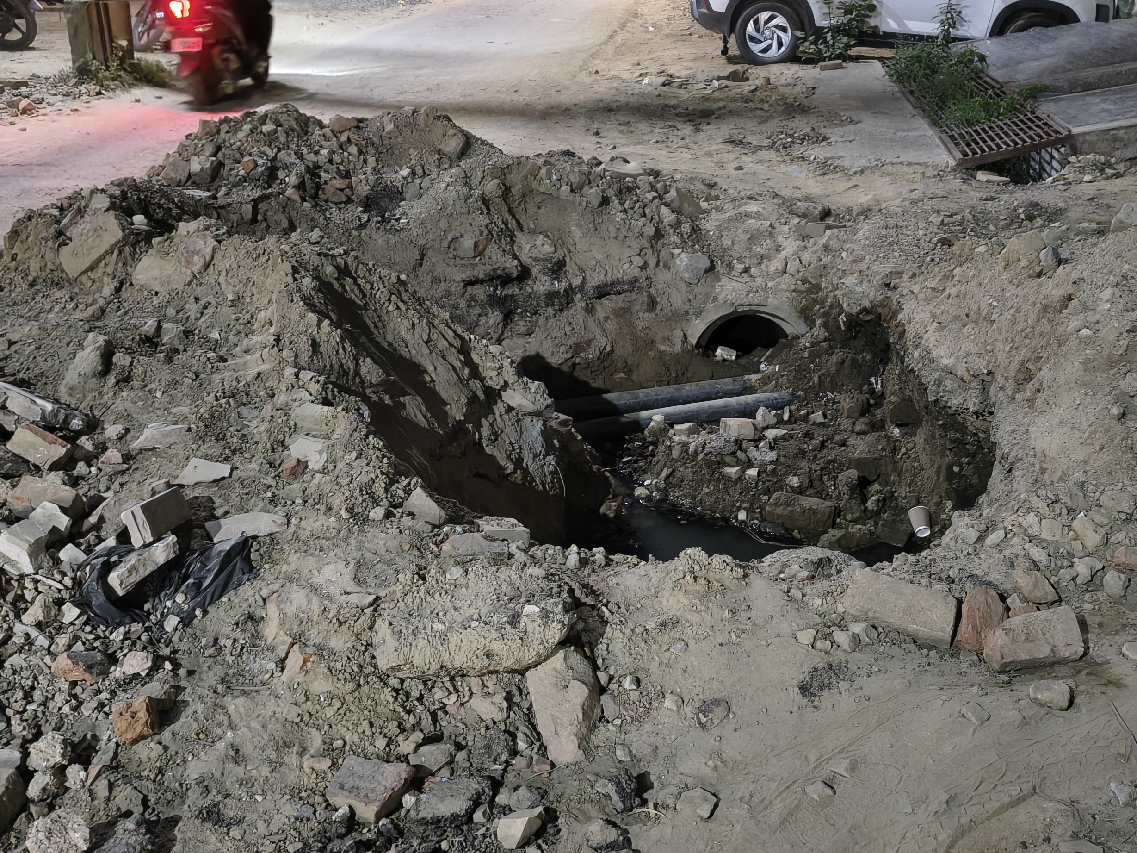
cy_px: 373
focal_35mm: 40
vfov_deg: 35.9
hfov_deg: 46.4
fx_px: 1314
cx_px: 712
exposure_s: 1/25
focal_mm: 5.56
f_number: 1.8
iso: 4180
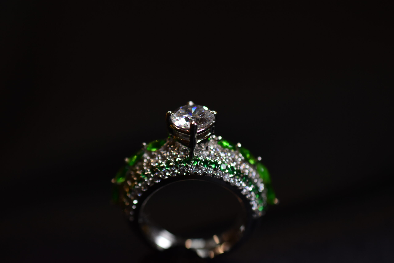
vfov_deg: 22.6
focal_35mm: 60
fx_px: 657
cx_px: 197
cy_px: 132
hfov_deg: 33.4
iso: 800
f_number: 3.3
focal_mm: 40
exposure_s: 1/400
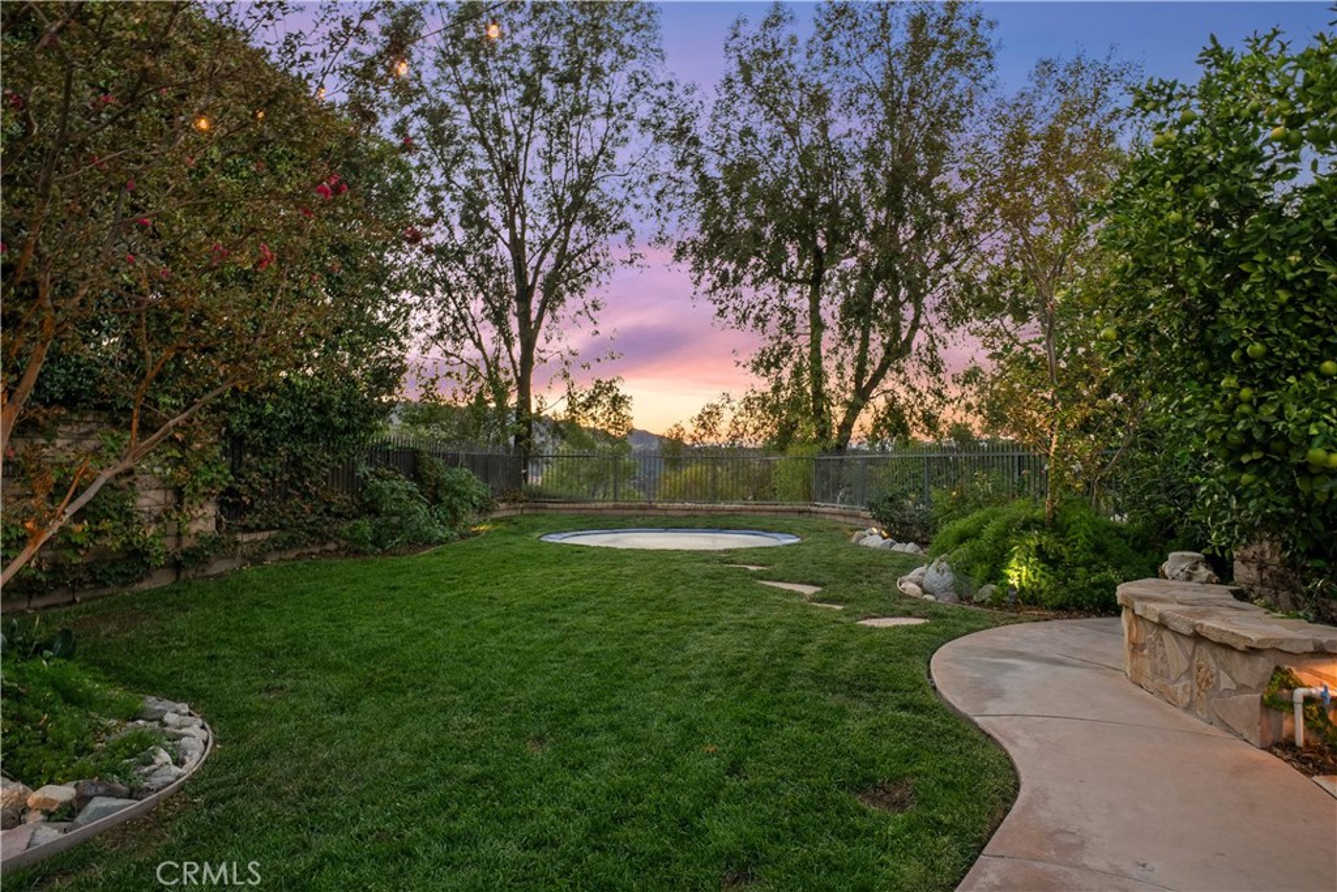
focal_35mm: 24
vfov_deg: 53.1
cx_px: 668
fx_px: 891
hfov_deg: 73.7
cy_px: 446
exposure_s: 1/1.25
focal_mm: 24
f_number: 10
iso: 125
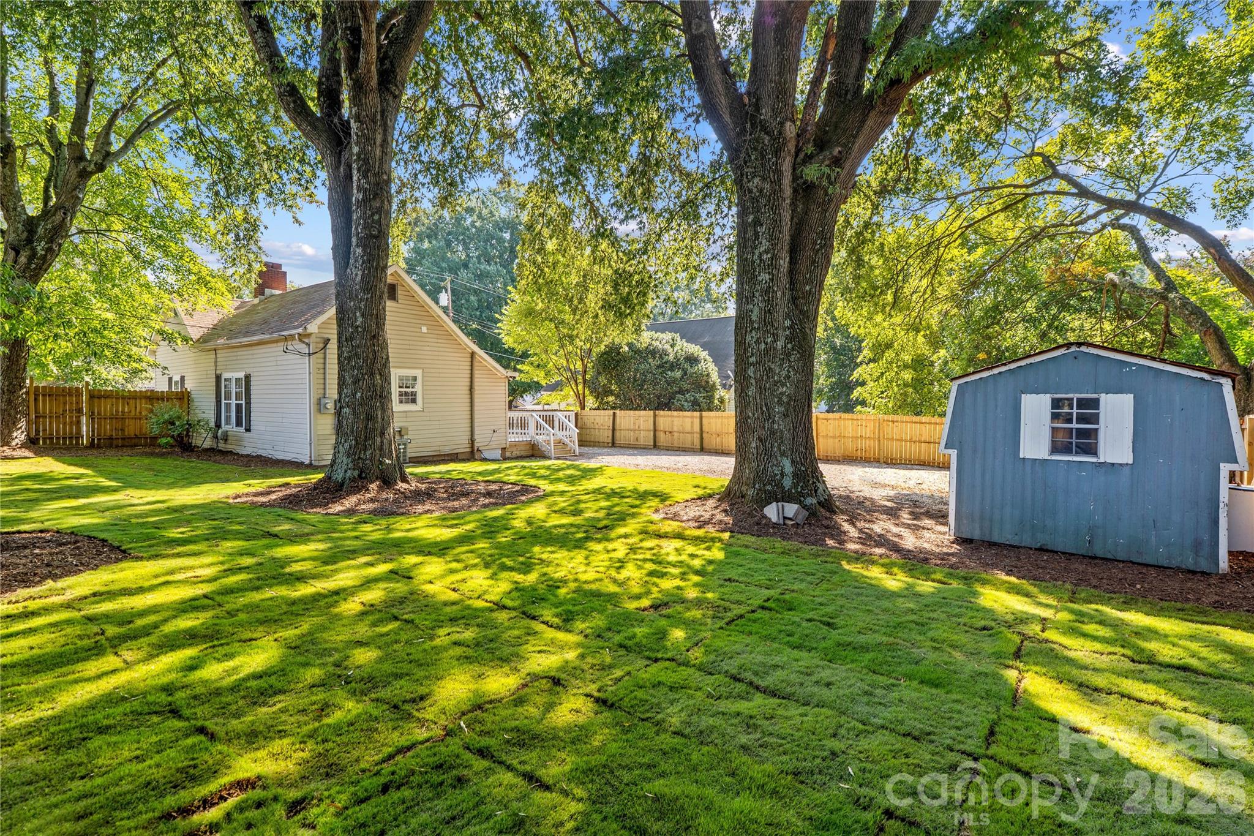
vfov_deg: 73.7
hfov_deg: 96.7
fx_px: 557
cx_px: 627
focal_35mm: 16
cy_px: 418
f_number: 8
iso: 100
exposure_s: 1/20
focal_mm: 16
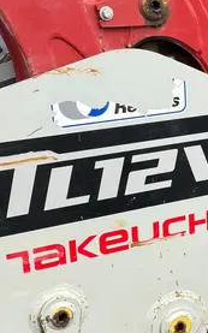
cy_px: 147
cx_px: 252
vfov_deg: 28.2
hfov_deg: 17.0
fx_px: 662
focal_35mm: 73
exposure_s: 1/1272
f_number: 1.8
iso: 32
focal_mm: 4.25
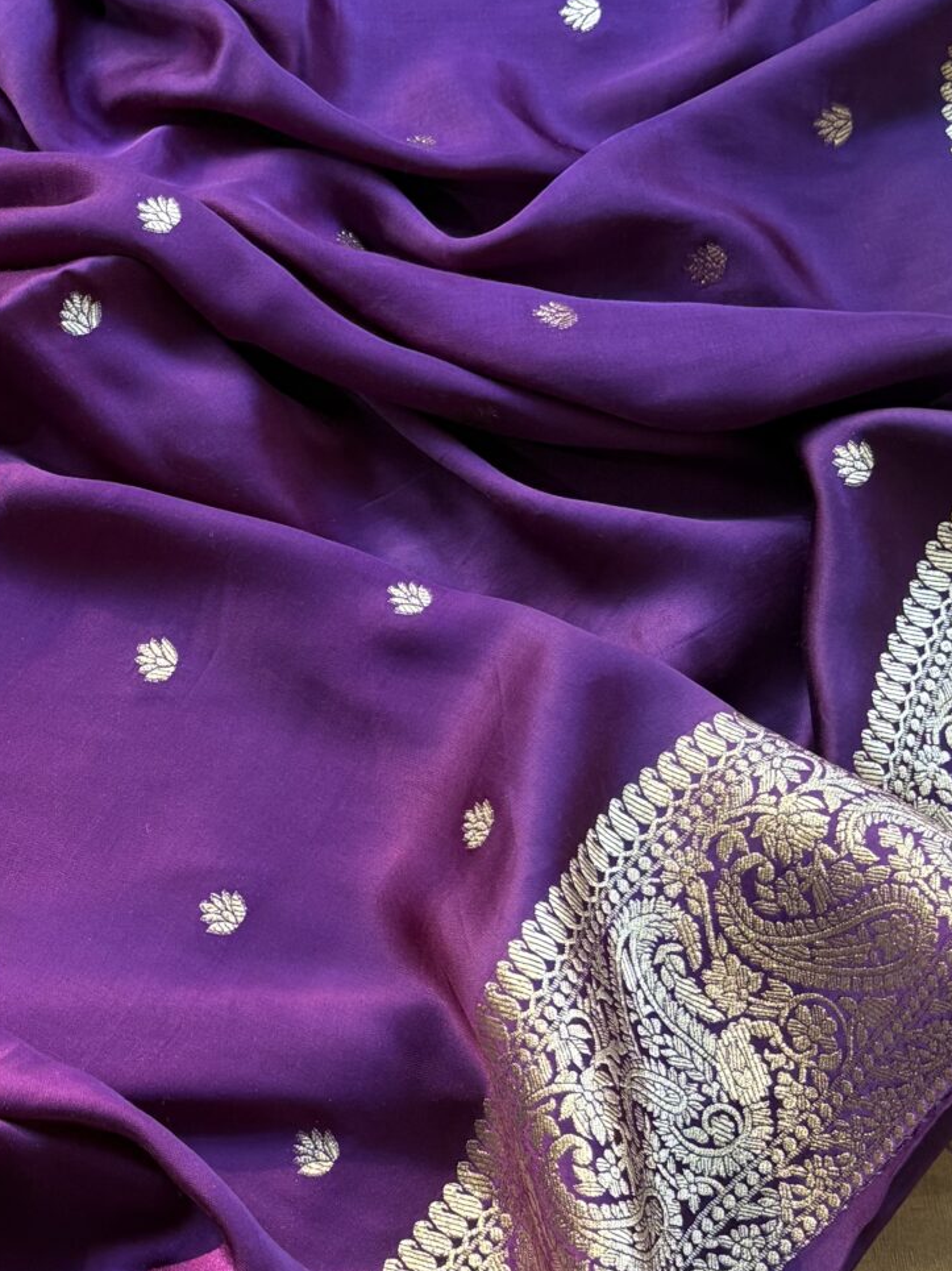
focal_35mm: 69
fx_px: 2532
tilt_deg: -71.3
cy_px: 669
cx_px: 49
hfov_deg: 20.7
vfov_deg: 28.2
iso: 125
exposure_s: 1/99
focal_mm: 5.96
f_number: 1.6
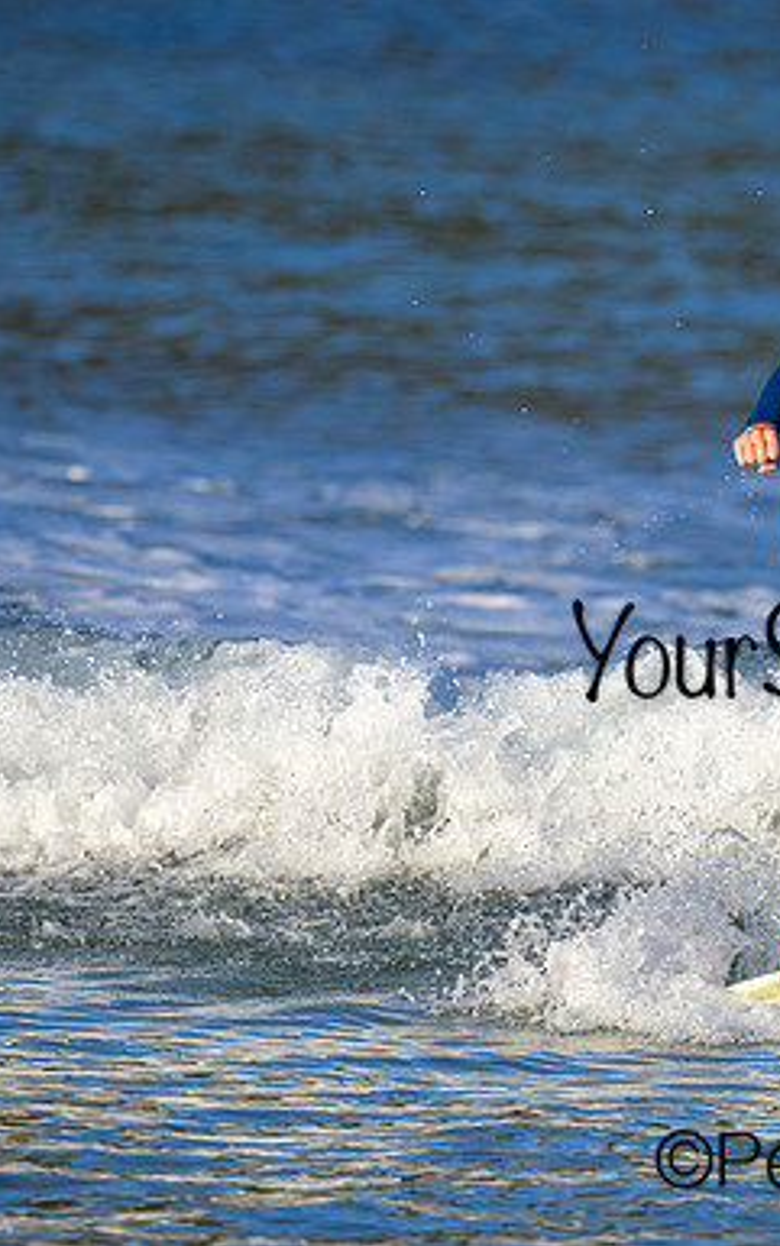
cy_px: 623
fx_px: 41754
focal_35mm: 1229
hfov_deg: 1.1
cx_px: 906
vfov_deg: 1.7
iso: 560
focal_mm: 800
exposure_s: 1/2000
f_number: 6.3
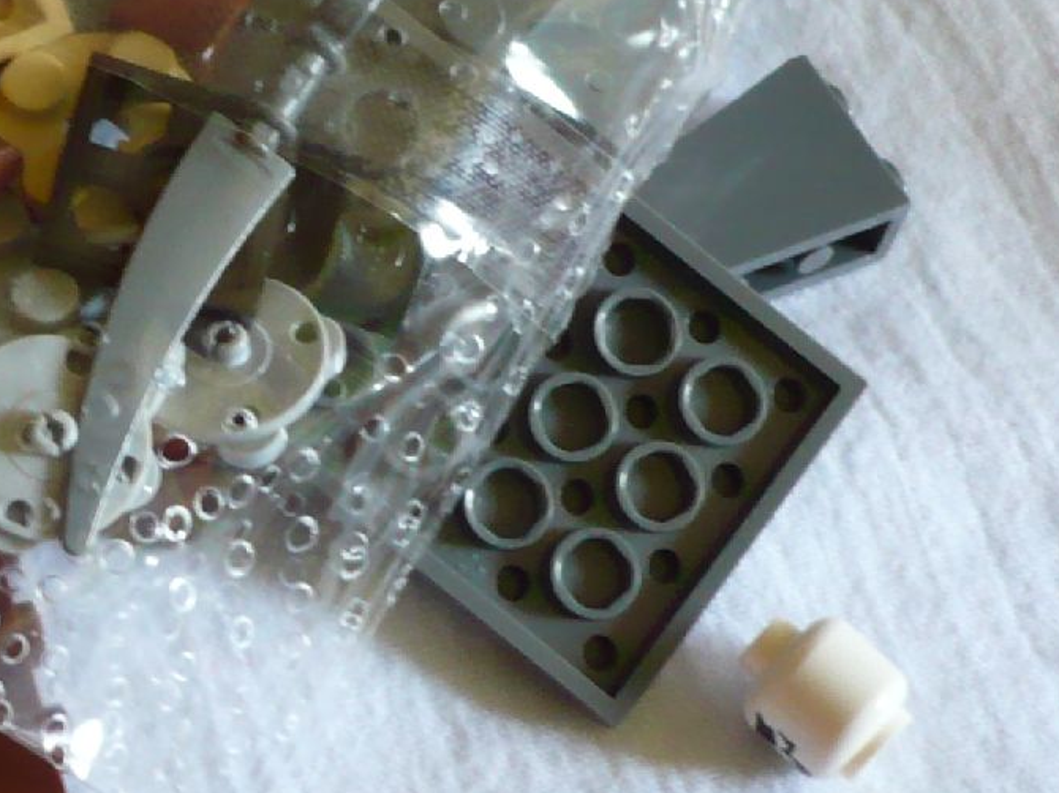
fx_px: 3150
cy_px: -28
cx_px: -69
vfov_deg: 14.1
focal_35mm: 103
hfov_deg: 18.4
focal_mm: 5.8
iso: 200
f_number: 2.8
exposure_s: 1/13
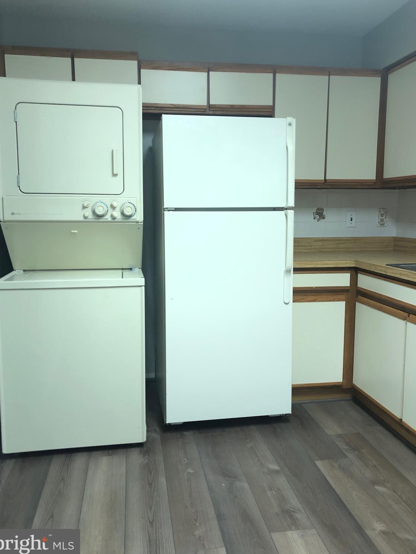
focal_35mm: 29
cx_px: 202
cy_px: 273
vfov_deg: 61.7
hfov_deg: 48.2
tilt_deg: -5.9
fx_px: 465
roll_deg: +0.5
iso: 50
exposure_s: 1/15
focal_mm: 4
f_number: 1.8
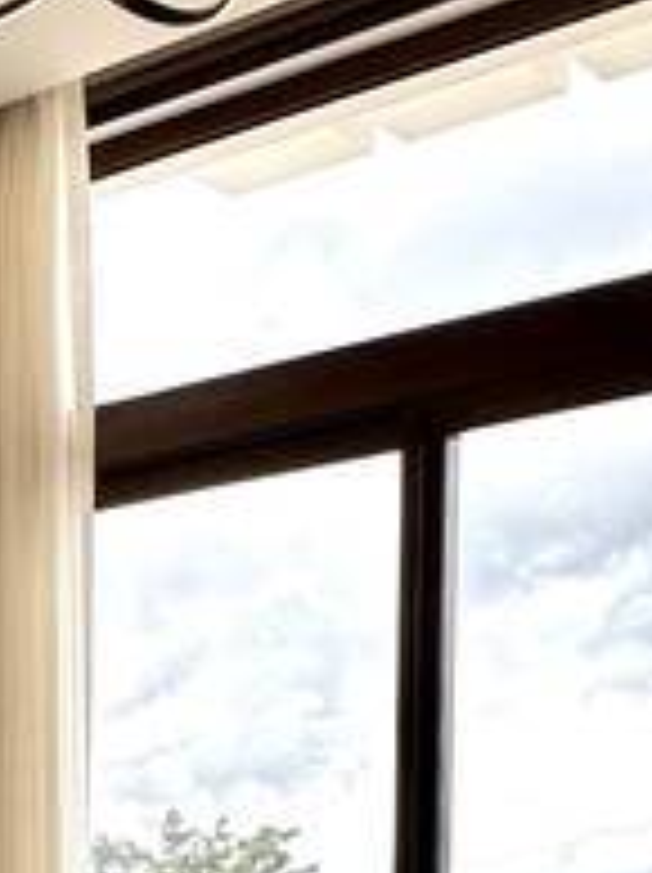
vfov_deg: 22.1
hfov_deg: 18.1
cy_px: 1184
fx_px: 1963
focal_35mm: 78
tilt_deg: -4.0
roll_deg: -0.2
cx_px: -85
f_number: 2.2
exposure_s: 1/619
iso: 40
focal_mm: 2.22
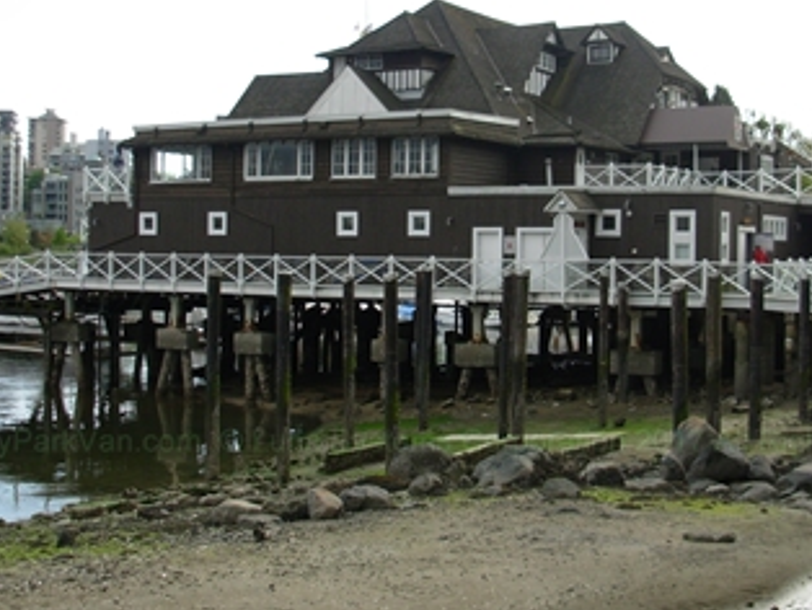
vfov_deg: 25.2
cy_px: 217
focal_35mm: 58
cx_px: 450
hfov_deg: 33.2
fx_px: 1362
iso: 50
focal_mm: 6.3
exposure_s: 1/575
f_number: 2.9
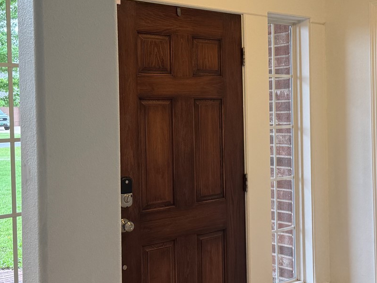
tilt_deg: -0.3
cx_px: 264
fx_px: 632
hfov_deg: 32.8
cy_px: 121
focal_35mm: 58
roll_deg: +1.0
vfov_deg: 25.2
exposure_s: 1/120
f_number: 1.78
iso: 80
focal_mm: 6.76
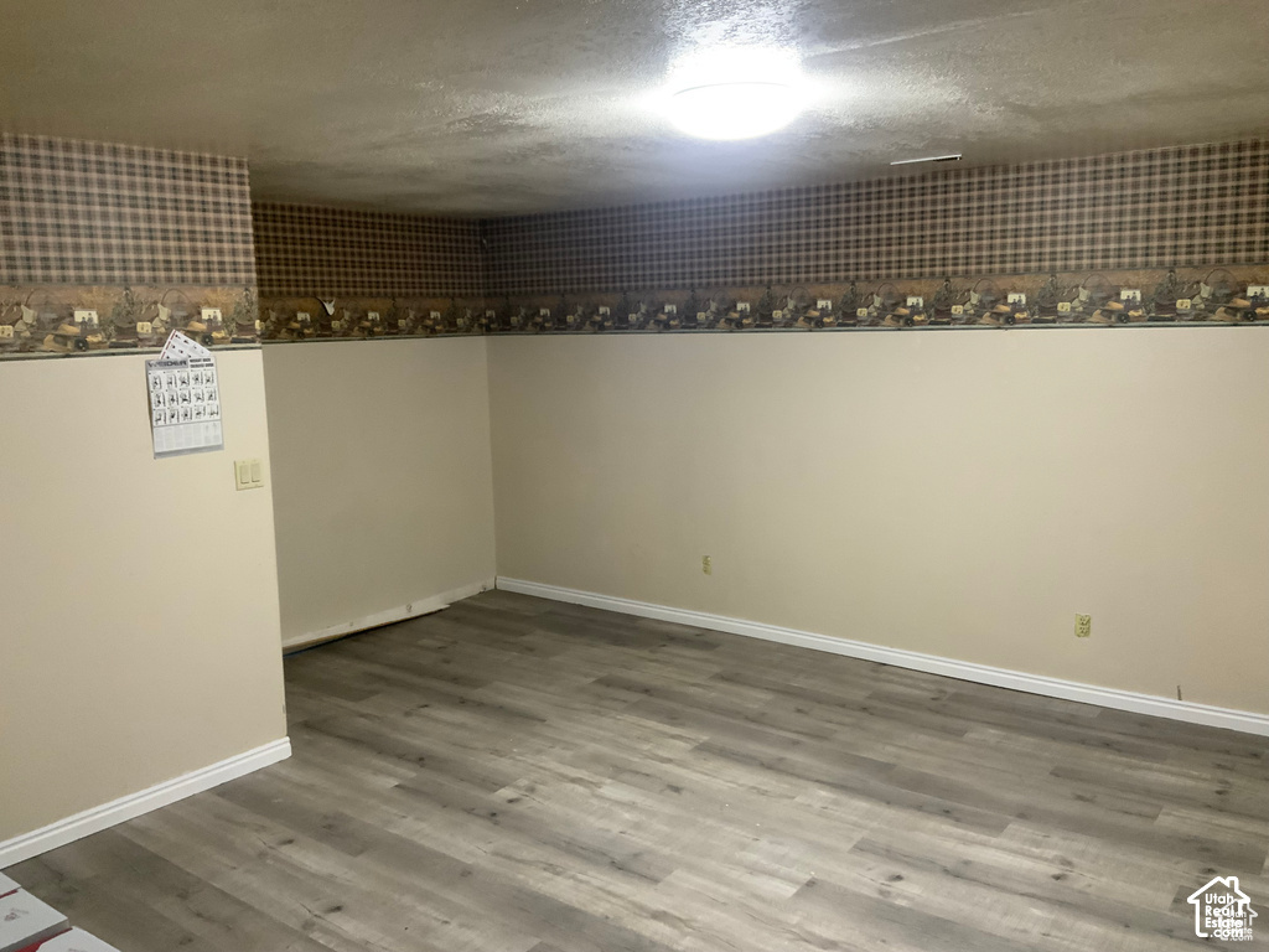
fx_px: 1063
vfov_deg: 48.2
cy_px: 476
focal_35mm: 29
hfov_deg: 61.7
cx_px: 634
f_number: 1.8
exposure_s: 1/40
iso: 250
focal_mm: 3
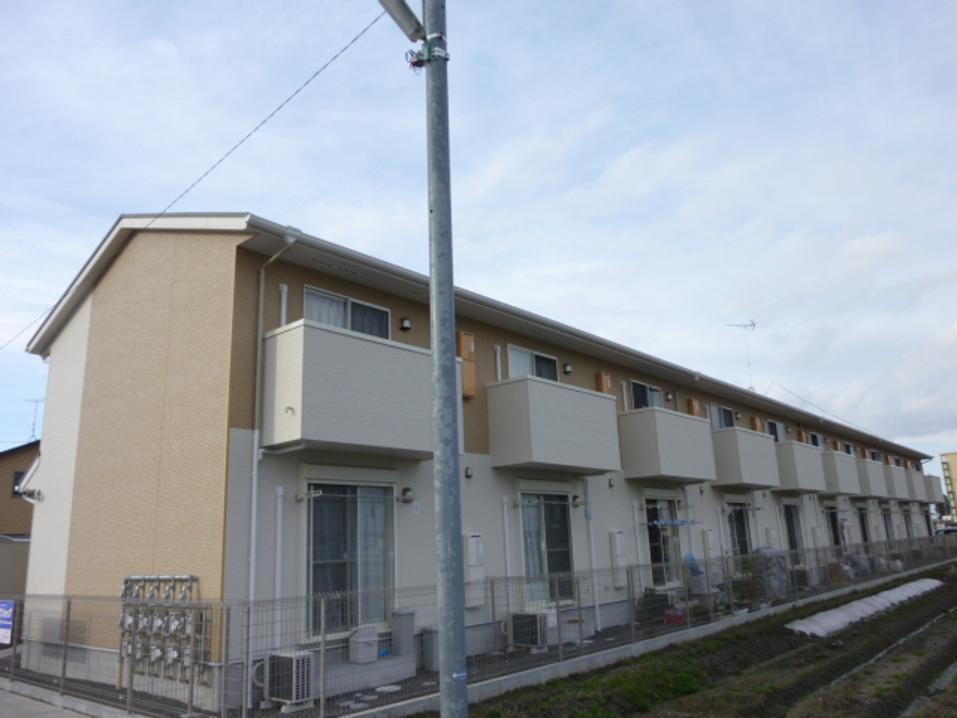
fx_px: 691
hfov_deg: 69.4
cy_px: 359
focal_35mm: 25
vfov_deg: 54.9
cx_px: 478
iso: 100
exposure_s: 1/640
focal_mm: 4.5
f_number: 3.3
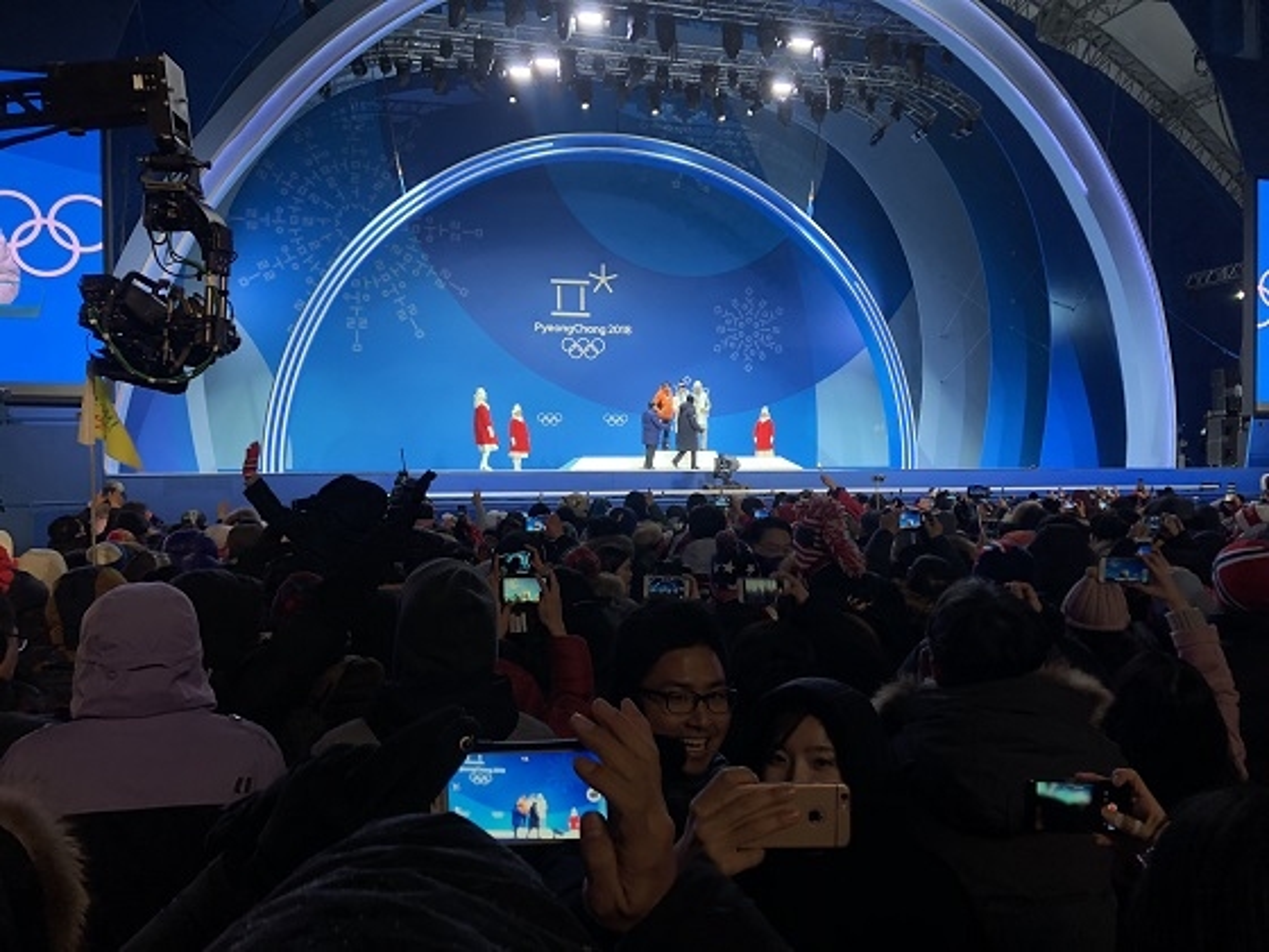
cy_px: 476
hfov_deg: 63.4
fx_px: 1026
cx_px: 634
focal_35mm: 28
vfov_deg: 49.7
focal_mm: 3.99
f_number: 1.8
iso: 125
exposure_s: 1/110
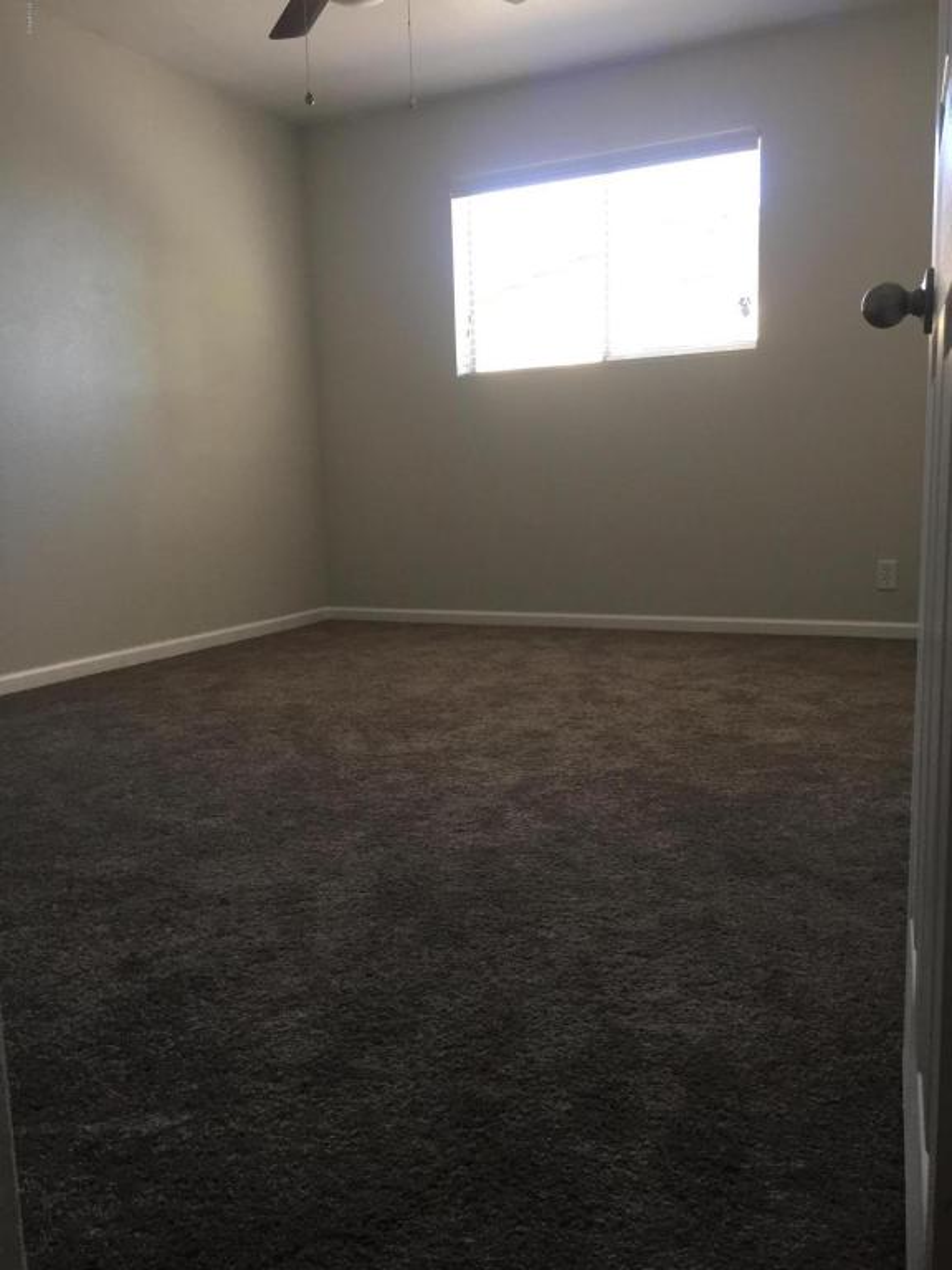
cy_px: 635
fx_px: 1063
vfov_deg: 61.7
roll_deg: +0.9
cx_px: 476
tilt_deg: -7.2
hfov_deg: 48.2
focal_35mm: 29
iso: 32
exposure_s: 1/30
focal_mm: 4.15
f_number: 2.2
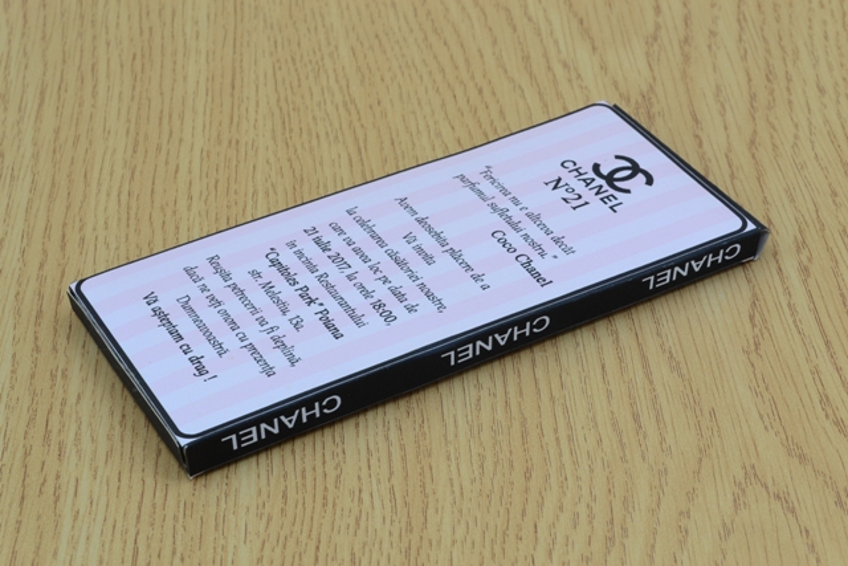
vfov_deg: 16.6
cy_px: 283
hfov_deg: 24.6
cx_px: 424
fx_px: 1944
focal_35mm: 82
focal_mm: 55
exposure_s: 1/3
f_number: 13
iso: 100
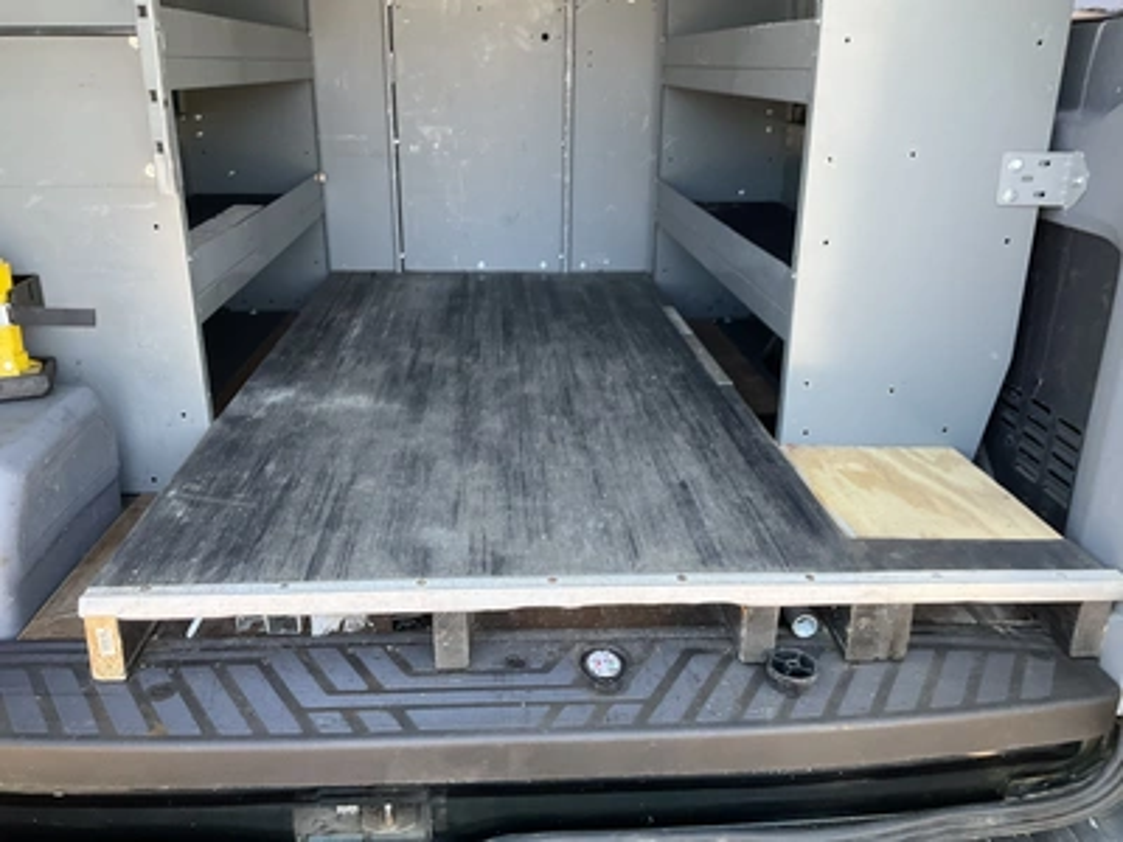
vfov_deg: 48.2
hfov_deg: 61.7
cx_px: 562
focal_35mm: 29
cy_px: 421
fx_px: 941
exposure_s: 1/122
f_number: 1.8
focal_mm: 3
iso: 40
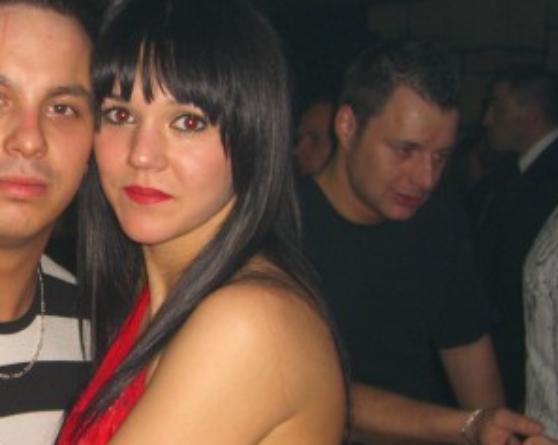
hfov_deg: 24.8
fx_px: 1237
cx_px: 77
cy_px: 274
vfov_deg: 20.4
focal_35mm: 75
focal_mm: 7.9
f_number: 2.8
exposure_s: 1/60
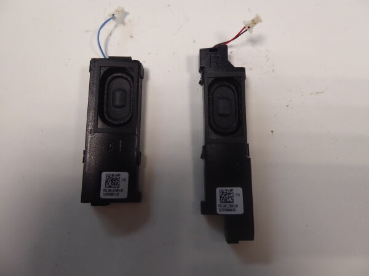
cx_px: 184
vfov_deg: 54.9
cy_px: 138
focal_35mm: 25
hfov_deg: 69.4
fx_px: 266
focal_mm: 4.3
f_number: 3.3
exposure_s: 1/60
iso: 250
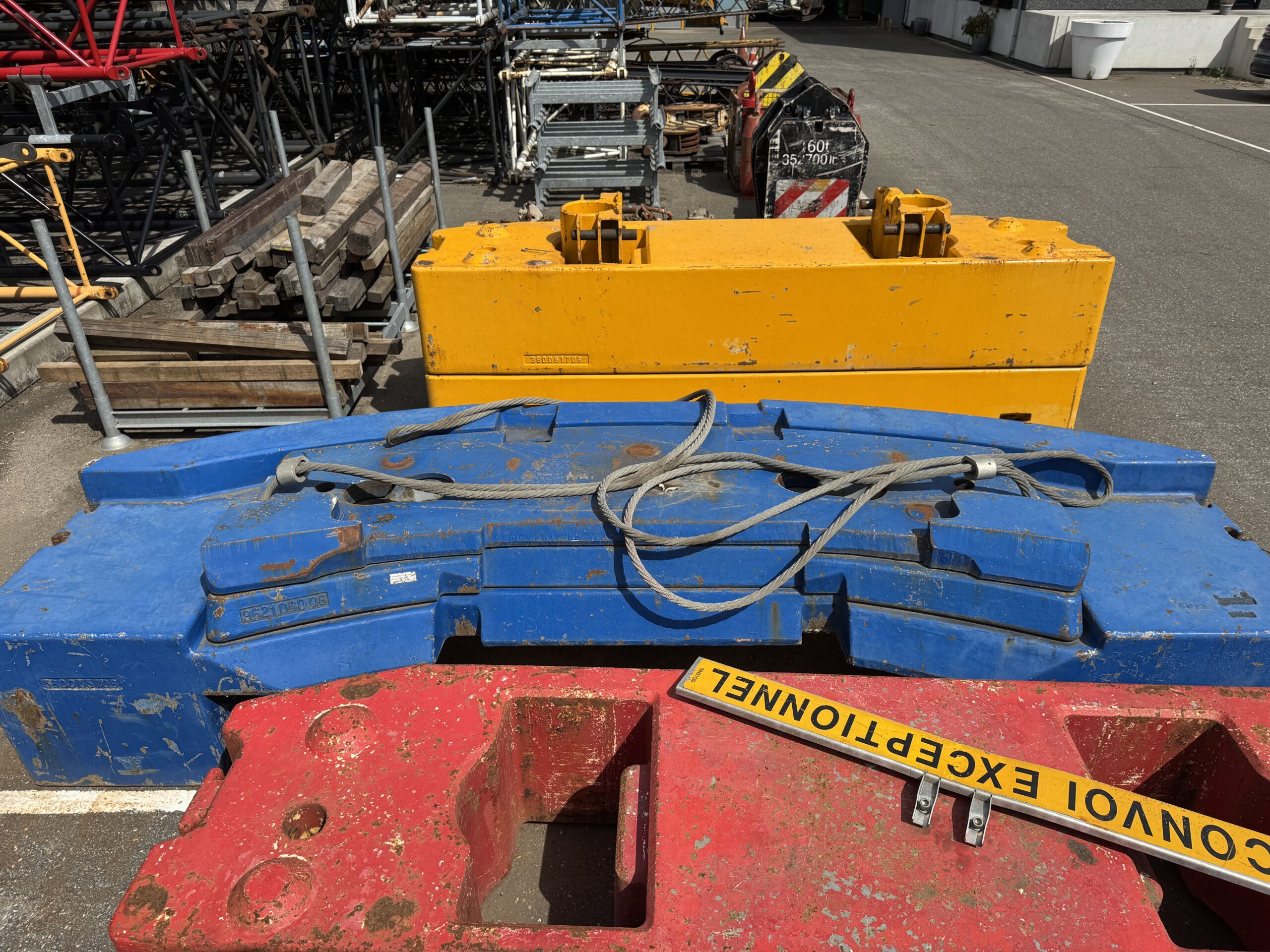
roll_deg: +0.6
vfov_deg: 56.8
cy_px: 476
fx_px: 881
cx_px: 635
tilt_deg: -30.4
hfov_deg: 71.6
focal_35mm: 24
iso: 80
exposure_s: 1/4310
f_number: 1.78
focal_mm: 6.76
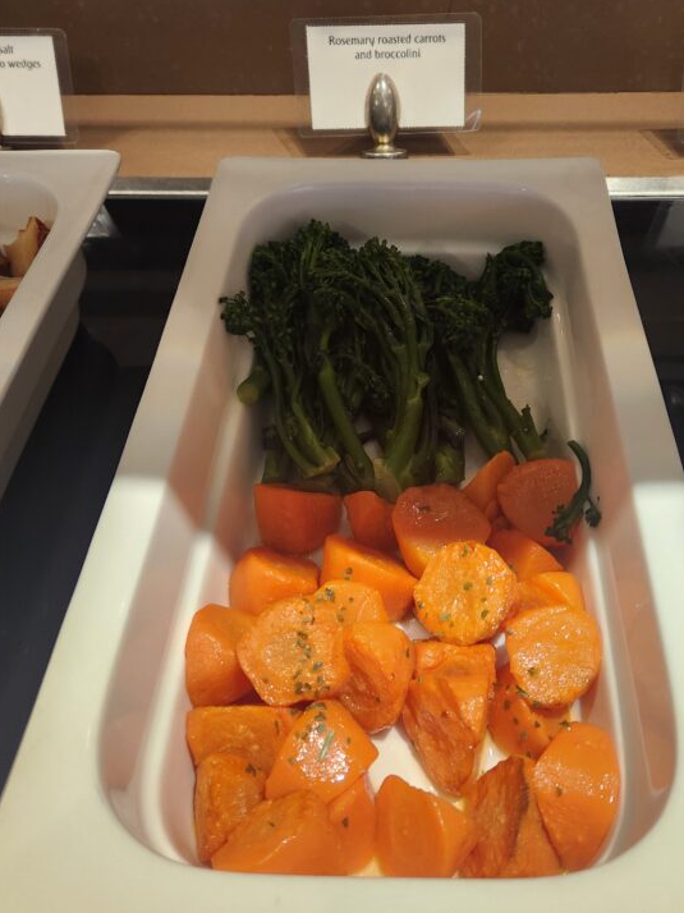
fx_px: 870
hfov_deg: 42.8
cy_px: 395
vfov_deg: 55.2
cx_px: 395
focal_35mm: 33
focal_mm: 5.4
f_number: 1.8
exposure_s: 1/100
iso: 125
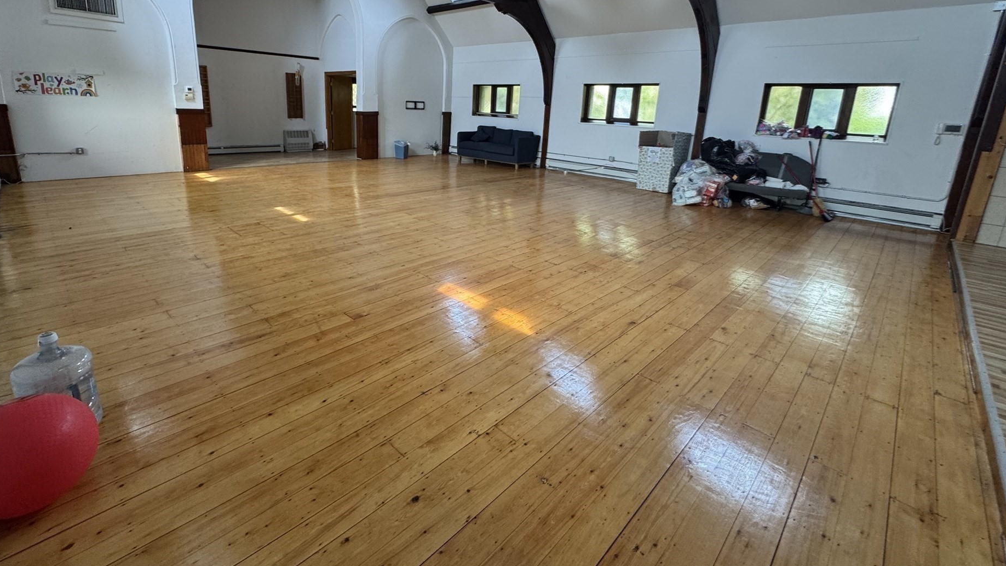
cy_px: 209
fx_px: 454
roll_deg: -2.0
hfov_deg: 95.8
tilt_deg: -13.6
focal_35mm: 17
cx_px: 468
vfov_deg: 63.0
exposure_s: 1/120
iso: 200
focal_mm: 2.22
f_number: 2.2
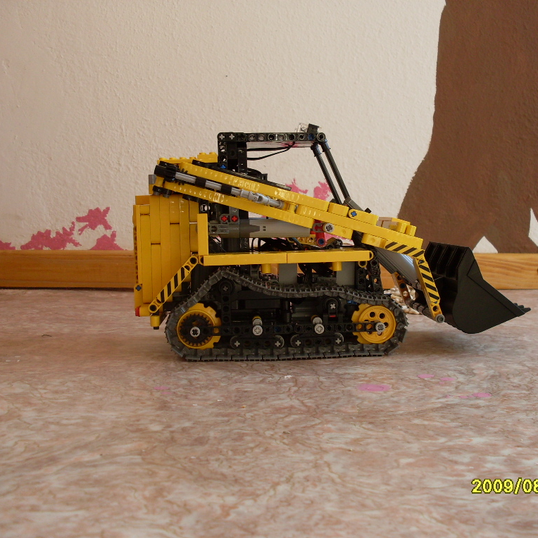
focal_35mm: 45
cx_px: 314
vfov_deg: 37.6
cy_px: 268
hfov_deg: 37.5
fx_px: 791
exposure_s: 1/90
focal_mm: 6.3
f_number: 2.8
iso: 100
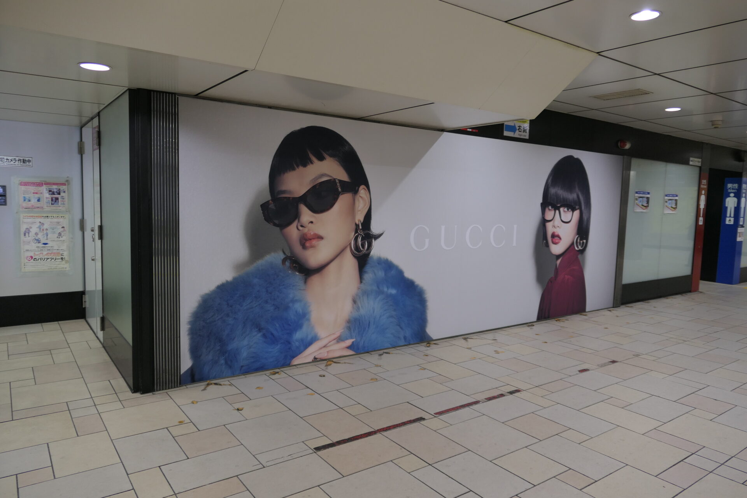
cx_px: 374
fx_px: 498
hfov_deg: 73.7
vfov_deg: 53.1
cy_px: 249
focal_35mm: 24
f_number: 1.4
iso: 125
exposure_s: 1/125
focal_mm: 8.8
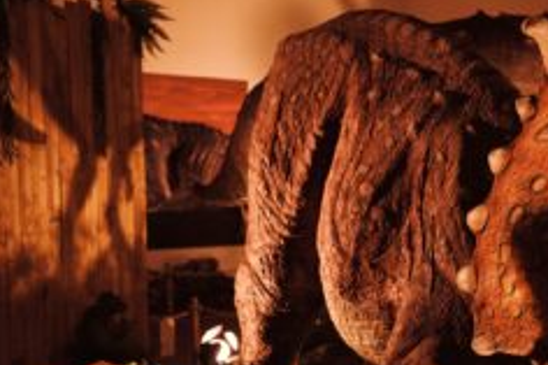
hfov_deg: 27.3
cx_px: 406
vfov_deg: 18.3
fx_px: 1111
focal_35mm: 73
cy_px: 334
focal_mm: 34.5
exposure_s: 1/125
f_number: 2.8
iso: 2000
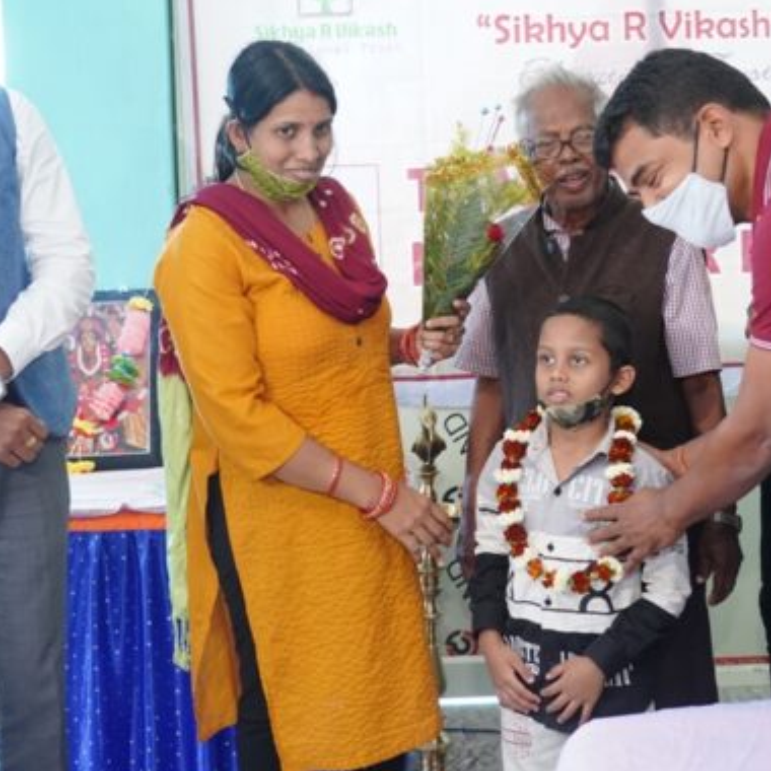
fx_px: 1386
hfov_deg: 31.0
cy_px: 319
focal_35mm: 55
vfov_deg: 31.0
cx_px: 479
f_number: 4
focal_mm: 32
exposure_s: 1/125
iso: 3200
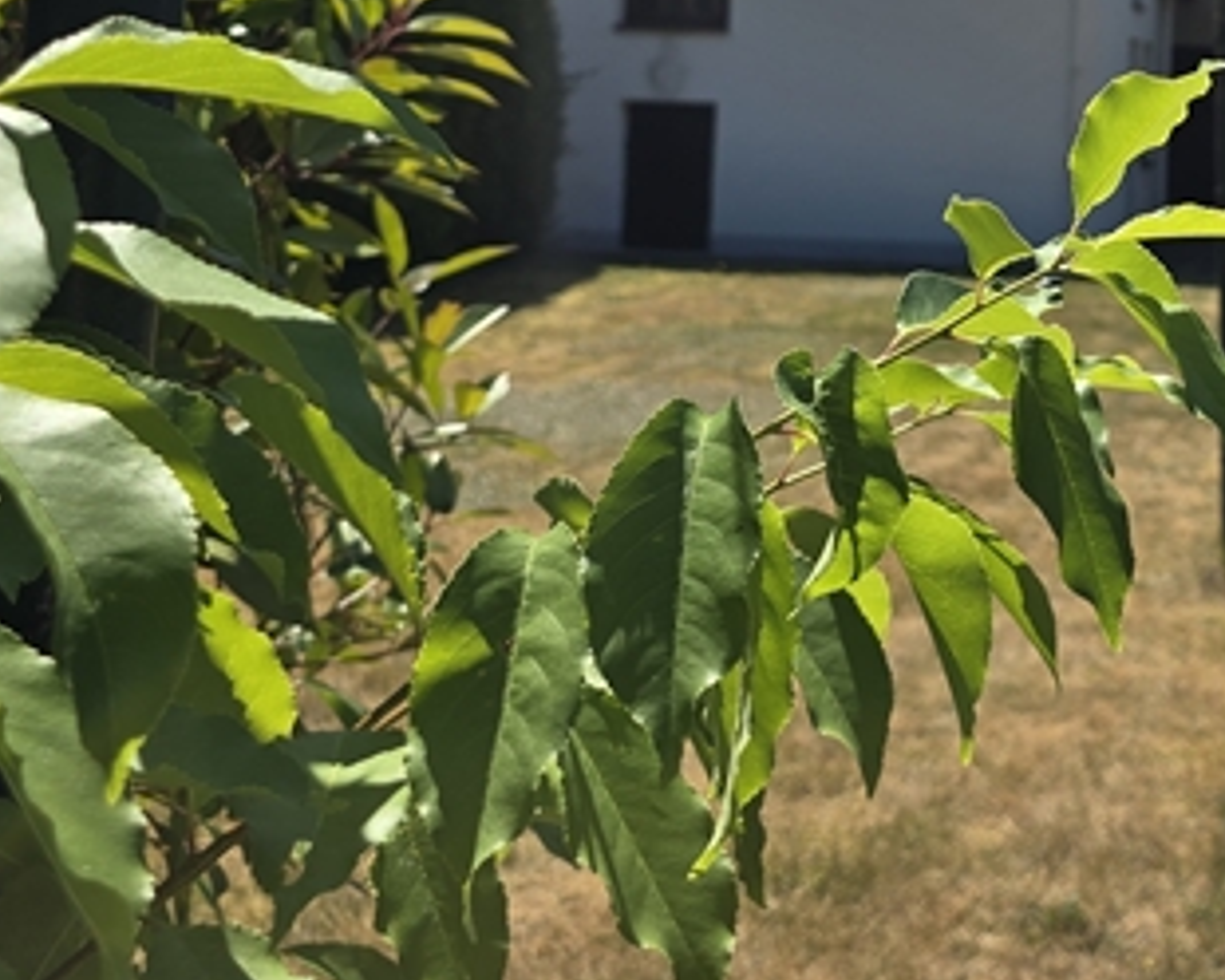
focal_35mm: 58
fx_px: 2103
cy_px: -20
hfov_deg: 30.6
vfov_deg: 24.9
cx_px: 1174
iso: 12
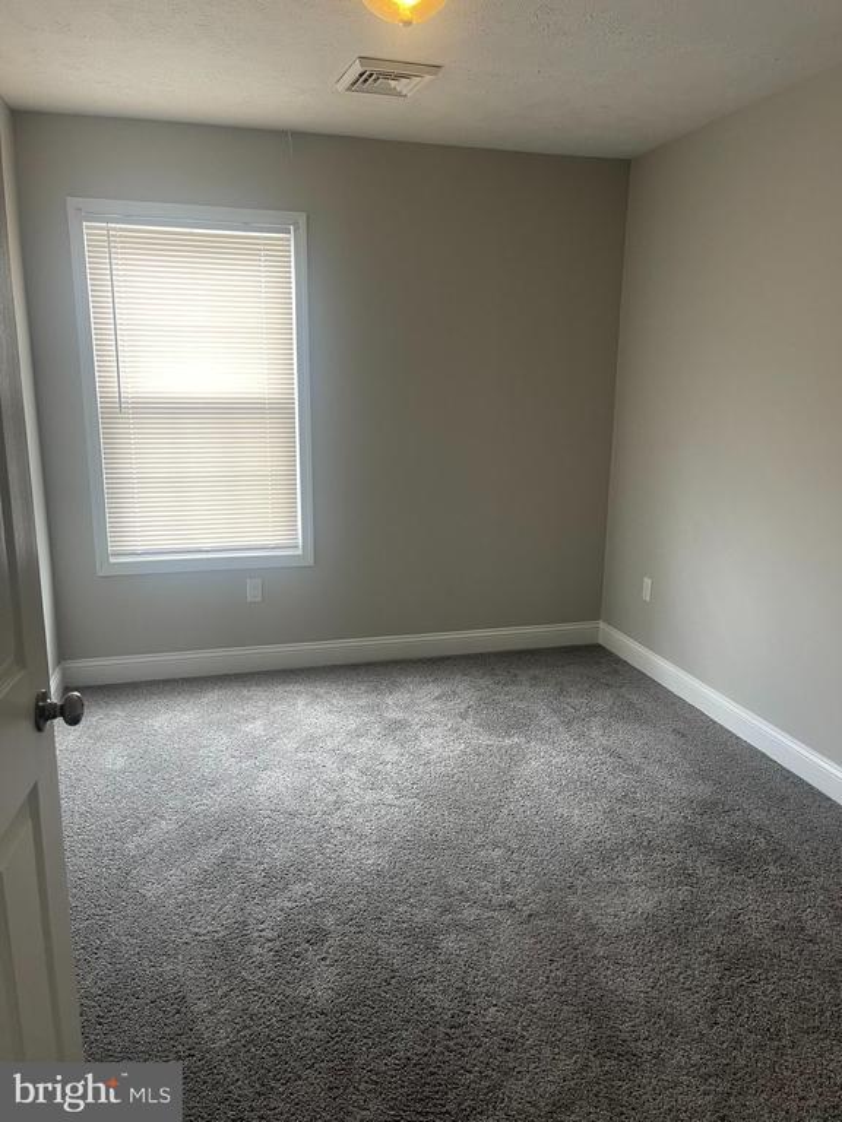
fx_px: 811
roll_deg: +0.1
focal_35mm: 25
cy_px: 561
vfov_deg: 69.4
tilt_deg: -13.6
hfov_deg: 54.9
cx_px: 421
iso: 125
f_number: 1.6
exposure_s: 1/60
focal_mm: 5.1
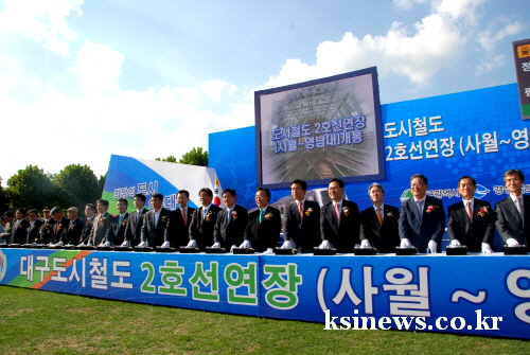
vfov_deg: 48.1
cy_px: 178
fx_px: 398
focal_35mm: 27
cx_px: 265
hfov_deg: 67.3
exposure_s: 1/640
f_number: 13
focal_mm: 18
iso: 800
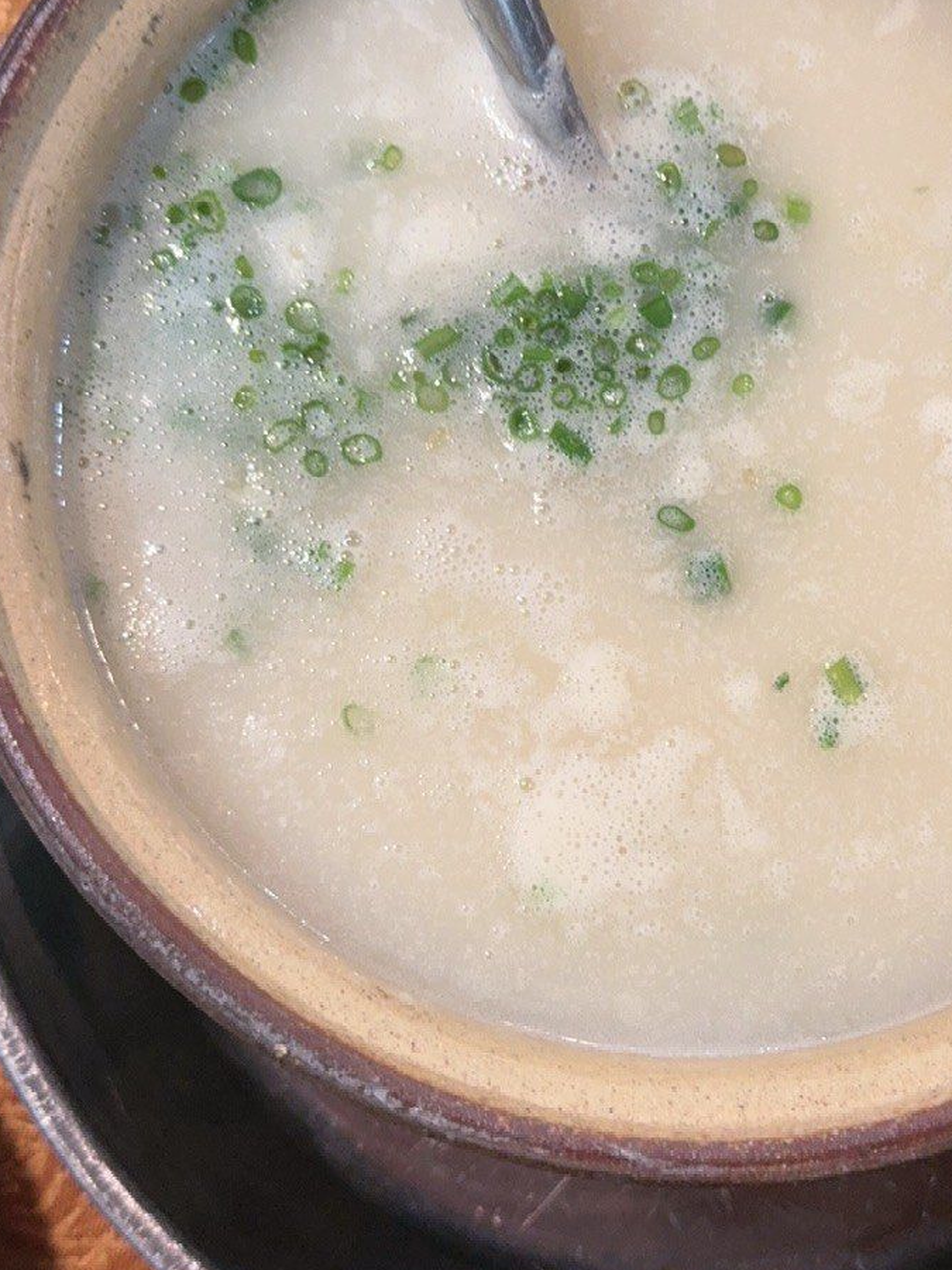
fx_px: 1467
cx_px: 663
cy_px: 265
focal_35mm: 40
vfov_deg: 44.6
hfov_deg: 35.5
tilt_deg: -79.4
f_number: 1.78
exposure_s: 1/50
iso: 250
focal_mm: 6.76
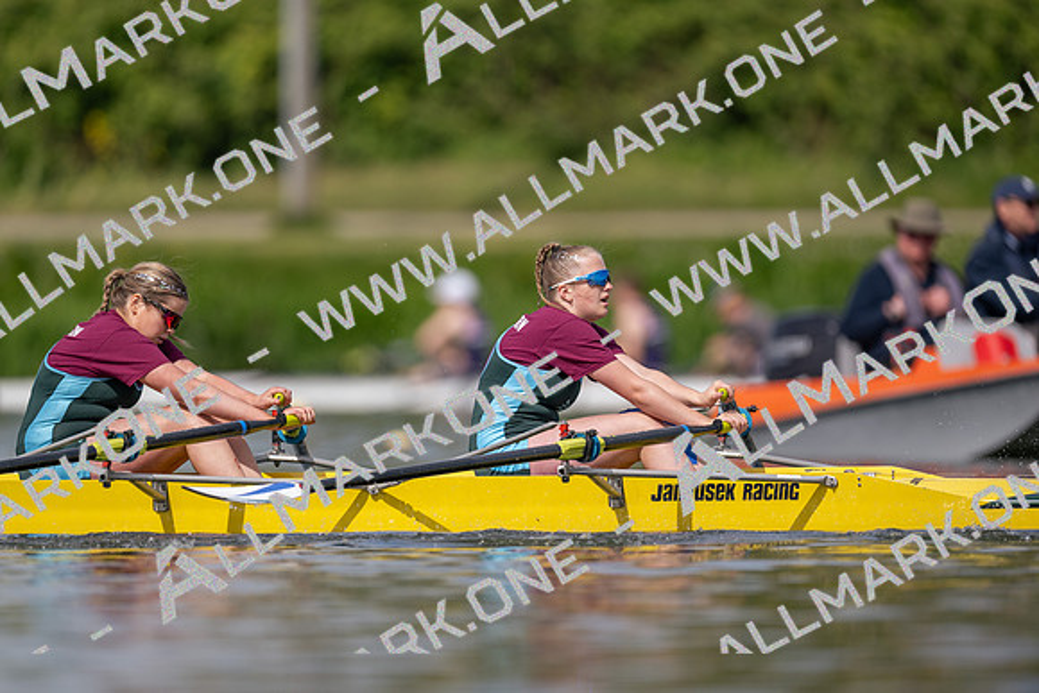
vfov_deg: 2.3
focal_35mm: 600
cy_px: 346
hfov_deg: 3.4
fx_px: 17320
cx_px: 520
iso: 220
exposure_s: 1/2500
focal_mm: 600
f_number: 4
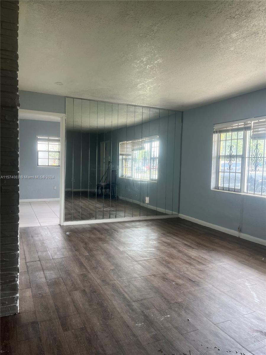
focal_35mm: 26
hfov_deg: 53.1
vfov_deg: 67.3
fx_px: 266
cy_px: 178
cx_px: 133
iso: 64
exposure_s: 1/122
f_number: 1.6
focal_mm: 5.1
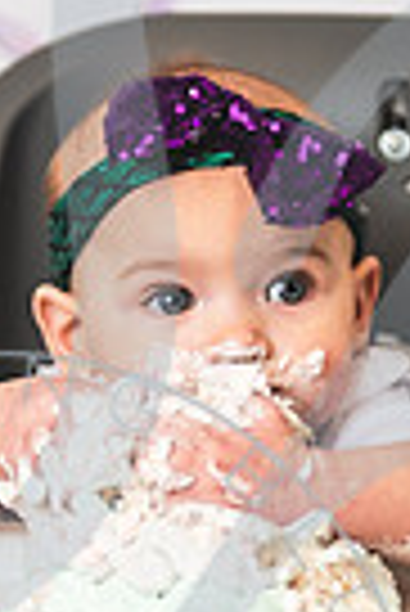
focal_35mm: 185
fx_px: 3152
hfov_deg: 7.4
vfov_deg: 11.1
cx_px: 203
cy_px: 428
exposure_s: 1/160
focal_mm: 56
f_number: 2.8
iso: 250
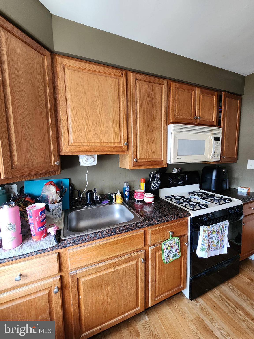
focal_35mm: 13
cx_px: 127
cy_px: 170
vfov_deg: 106.2
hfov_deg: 89.9
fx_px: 127
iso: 400
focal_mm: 2.2
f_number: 2.2
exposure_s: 1/60
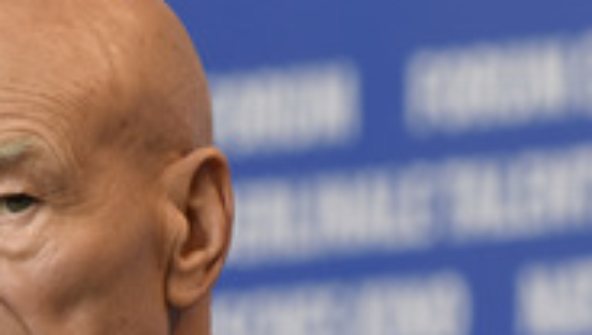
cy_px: 383
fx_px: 10262
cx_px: 14
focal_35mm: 653
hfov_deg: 3.3
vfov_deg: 1.9
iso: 1250
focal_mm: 170
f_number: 3.5
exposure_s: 1/400
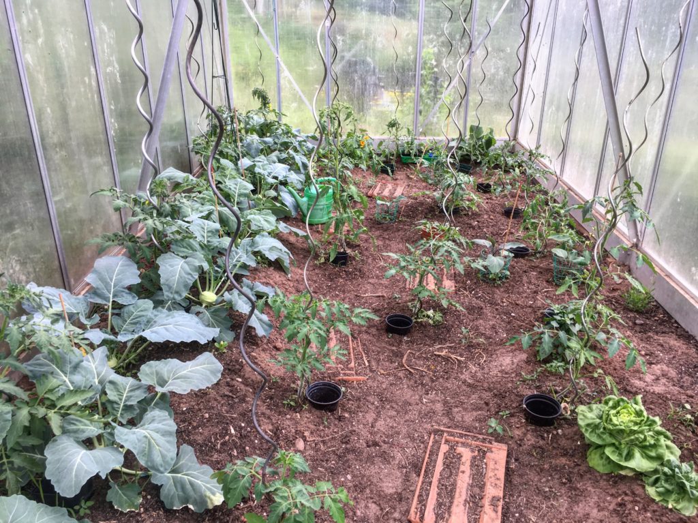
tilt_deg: -23.8
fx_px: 584
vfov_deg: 48.2
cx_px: 349
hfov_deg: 61.7
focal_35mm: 29
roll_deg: -0.1
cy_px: 262
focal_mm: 4.15
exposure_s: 1/100
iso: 25
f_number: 2.2
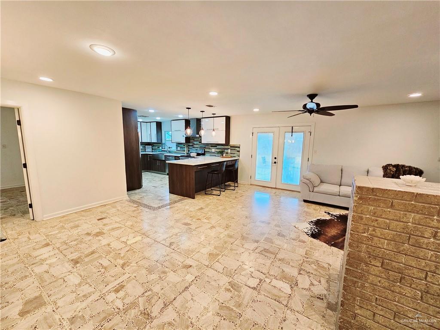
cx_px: 220
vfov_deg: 89.9
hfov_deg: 106.2
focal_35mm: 13
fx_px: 165
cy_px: 165
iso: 125
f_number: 2.2
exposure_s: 1/60.2
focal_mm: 2.2
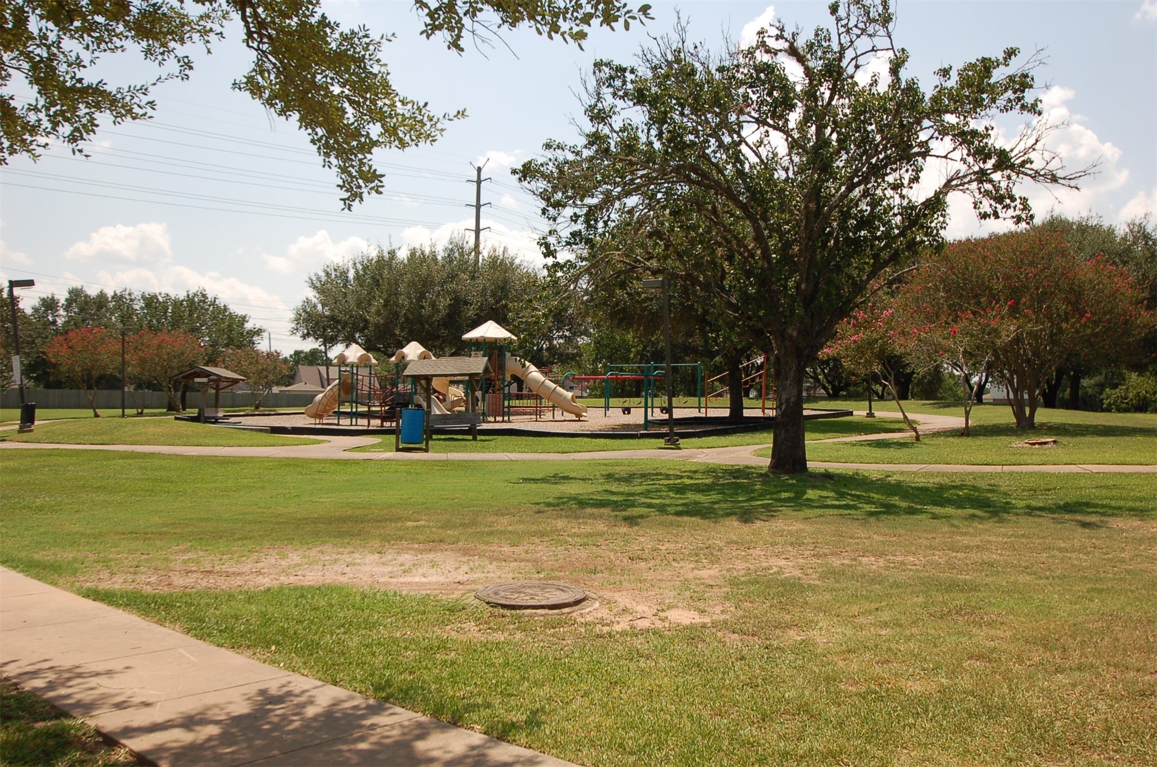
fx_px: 962
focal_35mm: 30
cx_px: 578
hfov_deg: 62.0
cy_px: 384
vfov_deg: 43.5
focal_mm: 20
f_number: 8
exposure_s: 1/500
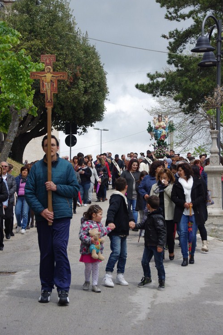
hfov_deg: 12.4
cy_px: 167
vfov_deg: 18.6
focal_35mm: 110
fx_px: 1022
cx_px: 112
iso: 160
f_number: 8
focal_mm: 73
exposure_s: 1/250
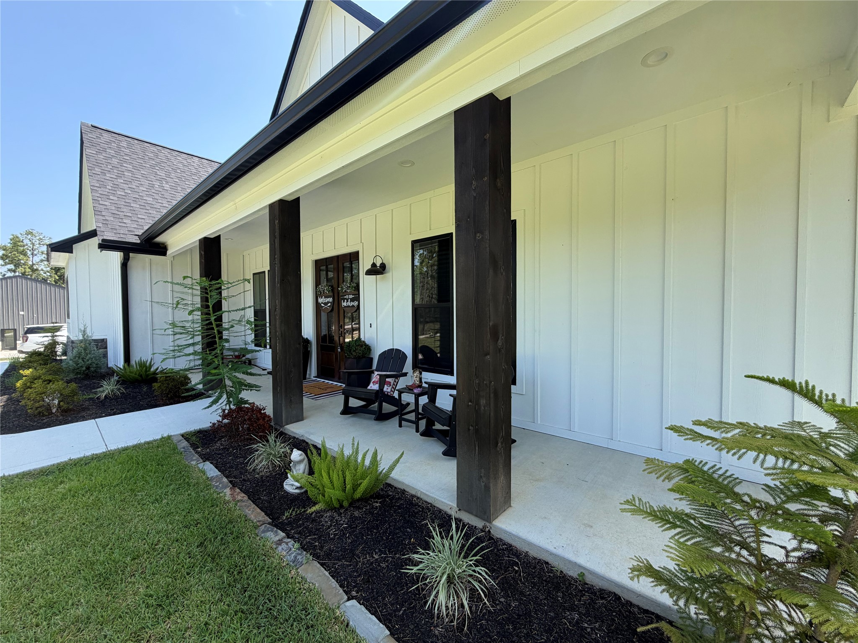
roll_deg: +1.4
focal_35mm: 14
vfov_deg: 85.7
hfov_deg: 102.1
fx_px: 347
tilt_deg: -2.0
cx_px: 429
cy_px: 322
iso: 50
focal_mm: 2.22
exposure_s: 1/502
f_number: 2.2
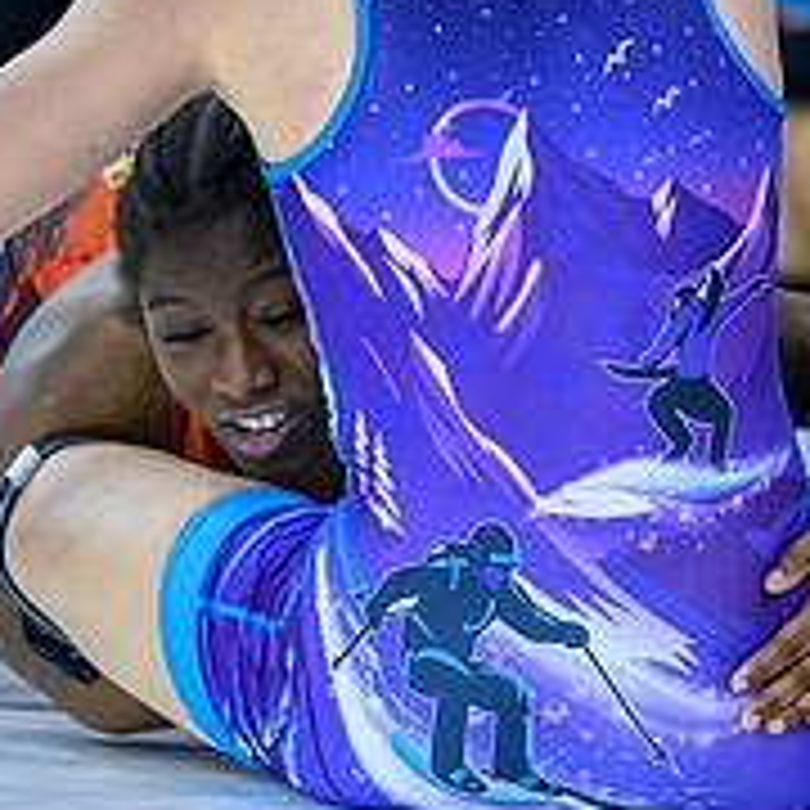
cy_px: 519
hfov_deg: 4.1
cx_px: 255
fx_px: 11278
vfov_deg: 4.1
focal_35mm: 426
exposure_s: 1/800
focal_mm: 99
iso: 3200
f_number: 2.8
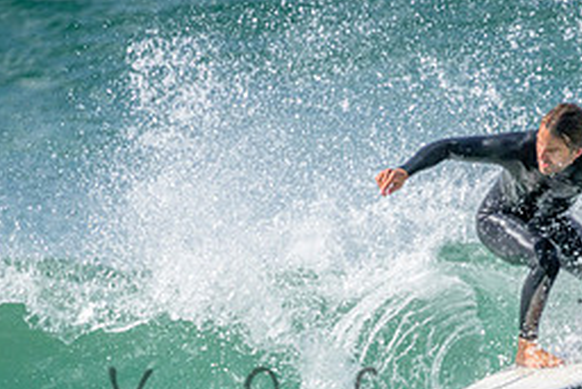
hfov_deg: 1.1
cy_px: 383
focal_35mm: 1815
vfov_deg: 0.8
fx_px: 29358
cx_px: 343
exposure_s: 1/1250
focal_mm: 800
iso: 2800
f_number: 11
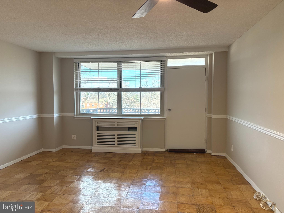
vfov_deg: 53.1
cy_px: 106
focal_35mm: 26
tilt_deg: -3.1
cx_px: 142
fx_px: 213
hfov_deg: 67.3
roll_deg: -0.2
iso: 100
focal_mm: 5.96
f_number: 1.6
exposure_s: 1/120
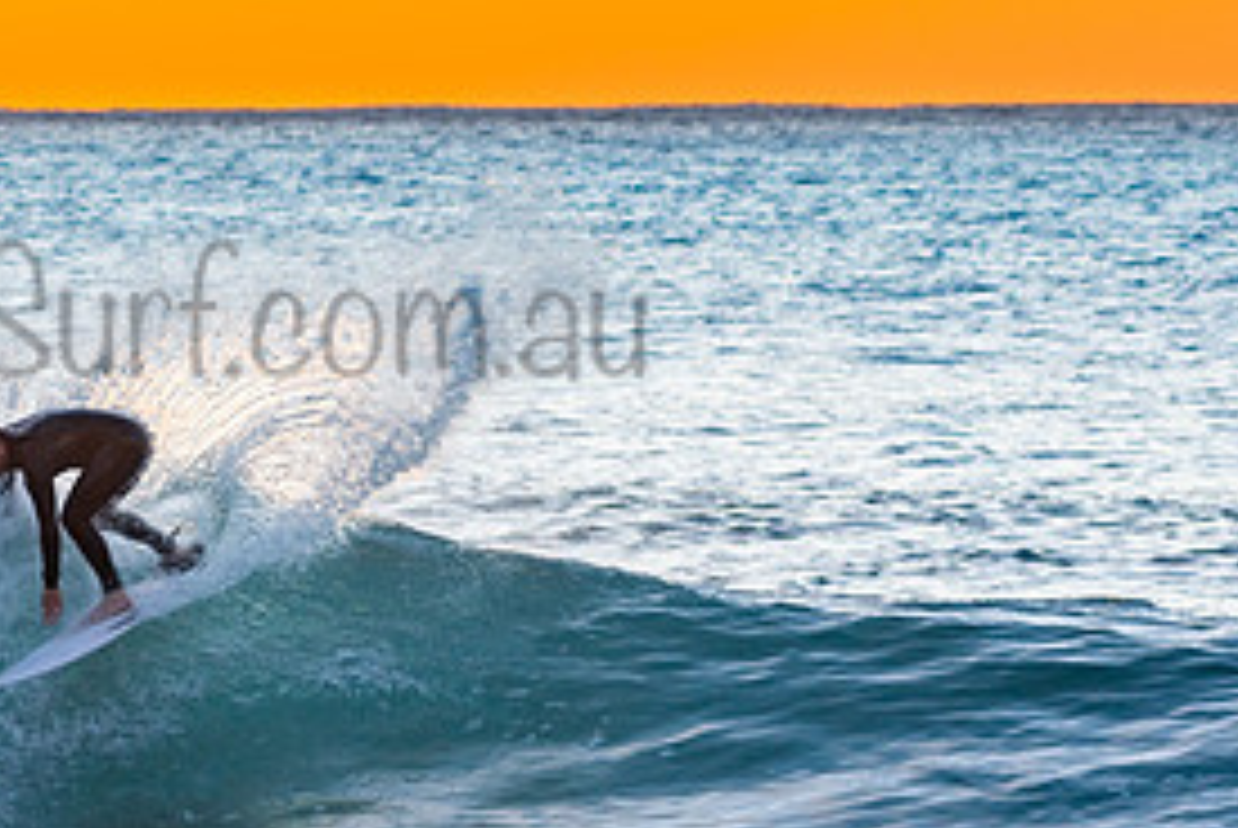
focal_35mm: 656
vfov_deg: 2.1
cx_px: 171
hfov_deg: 3.1
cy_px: 272
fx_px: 22583
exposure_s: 1/125
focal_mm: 200
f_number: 6.3
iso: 100
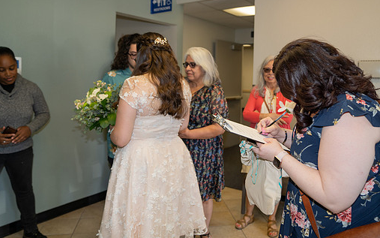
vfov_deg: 44.3
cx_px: 202
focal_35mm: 28
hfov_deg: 66.4
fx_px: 290
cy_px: 95
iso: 640
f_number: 2.8
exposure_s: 1/250
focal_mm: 24
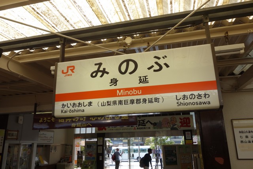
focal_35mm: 28
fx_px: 197
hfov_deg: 65.5
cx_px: 126
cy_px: 84
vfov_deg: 46.4
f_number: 5.6
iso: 125
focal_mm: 10.4
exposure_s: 1/125
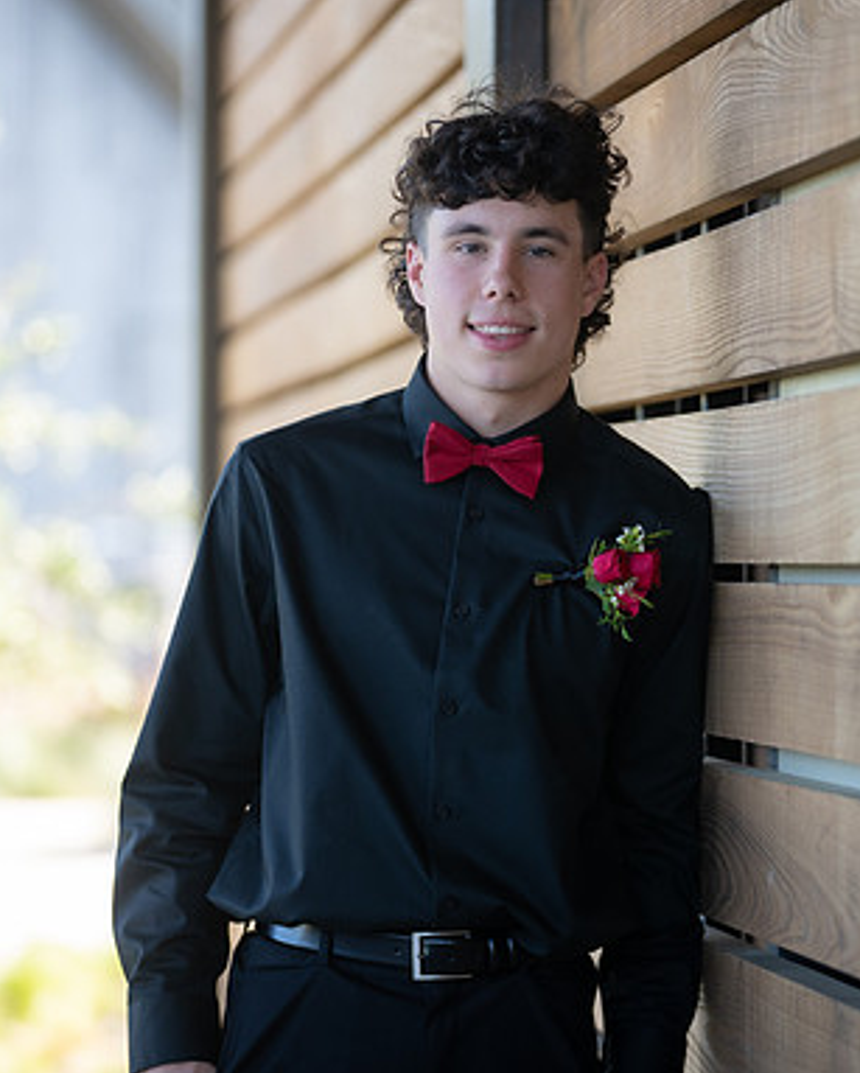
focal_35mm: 186
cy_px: 539
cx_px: 445
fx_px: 5911
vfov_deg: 10.4
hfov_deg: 8.3
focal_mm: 126
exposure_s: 1/320
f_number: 2.8
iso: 250
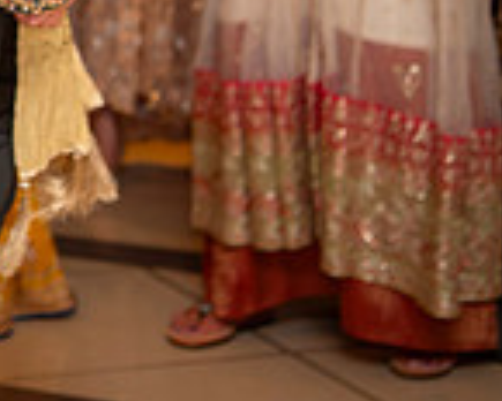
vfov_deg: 8.4
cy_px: -237
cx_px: -377
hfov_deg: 10.2
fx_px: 2659
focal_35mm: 179
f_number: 2.8
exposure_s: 1/160
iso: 500
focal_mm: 44
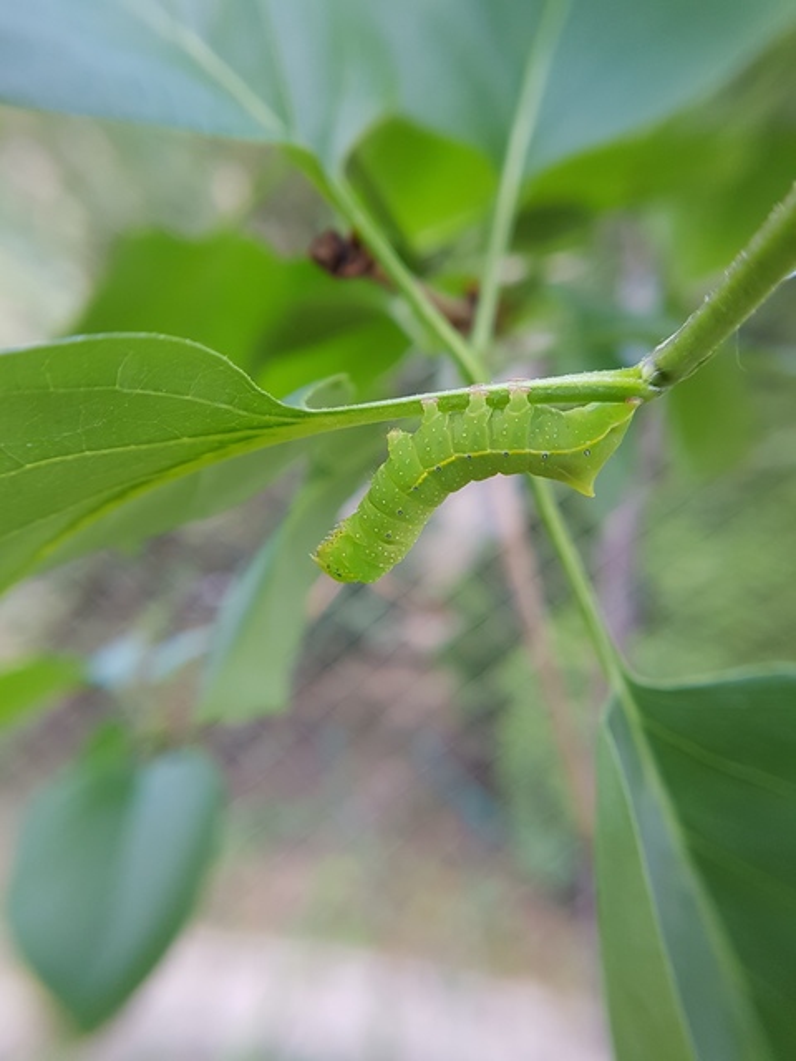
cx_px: 398
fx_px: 797
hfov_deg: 53.1
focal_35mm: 26
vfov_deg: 67.3
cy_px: 530
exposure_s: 1/100
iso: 100
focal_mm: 4.2
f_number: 1.7
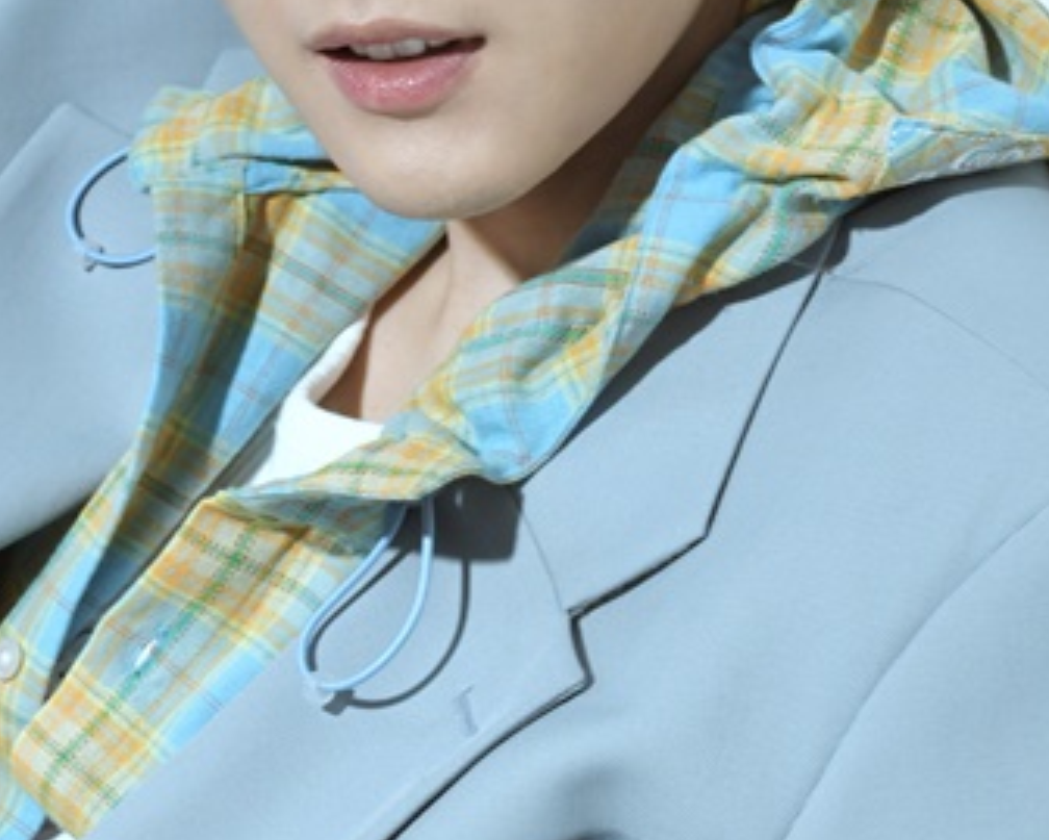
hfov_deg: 12.7
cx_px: 362
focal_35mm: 151
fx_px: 4689
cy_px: 283
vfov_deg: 10.2
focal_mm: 40
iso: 640
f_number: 6.3
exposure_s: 1/160
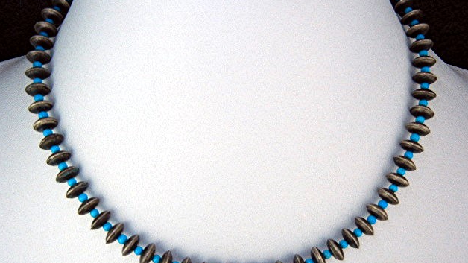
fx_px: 620
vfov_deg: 23.9
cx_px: 234
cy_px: 143
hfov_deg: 41.3
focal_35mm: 50
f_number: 3.8
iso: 160
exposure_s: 1/39.5
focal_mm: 8.1
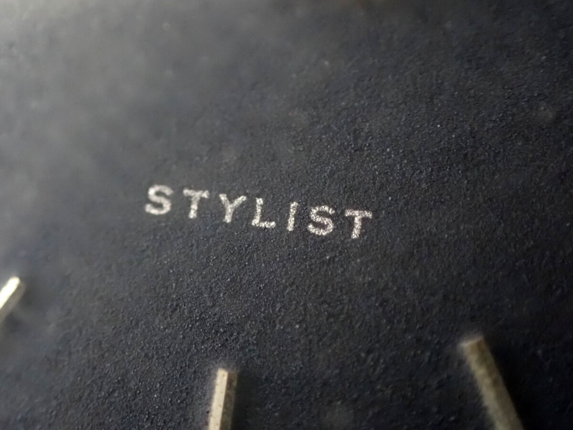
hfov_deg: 23.8
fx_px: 1357
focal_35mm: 82
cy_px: 215
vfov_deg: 18.0
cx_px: 286
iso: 1600
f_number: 4.3
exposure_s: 1/60
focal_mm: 14.62
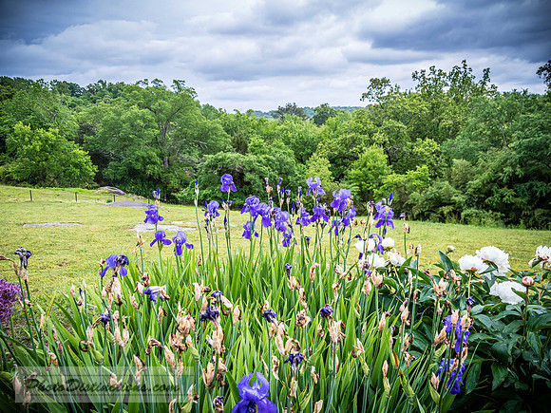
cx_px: 276
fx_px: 382
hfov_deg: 71.6
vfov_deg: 56.8
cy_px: 206
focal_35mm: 24
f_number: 4
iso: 640
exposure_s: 1/2500
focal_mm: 12
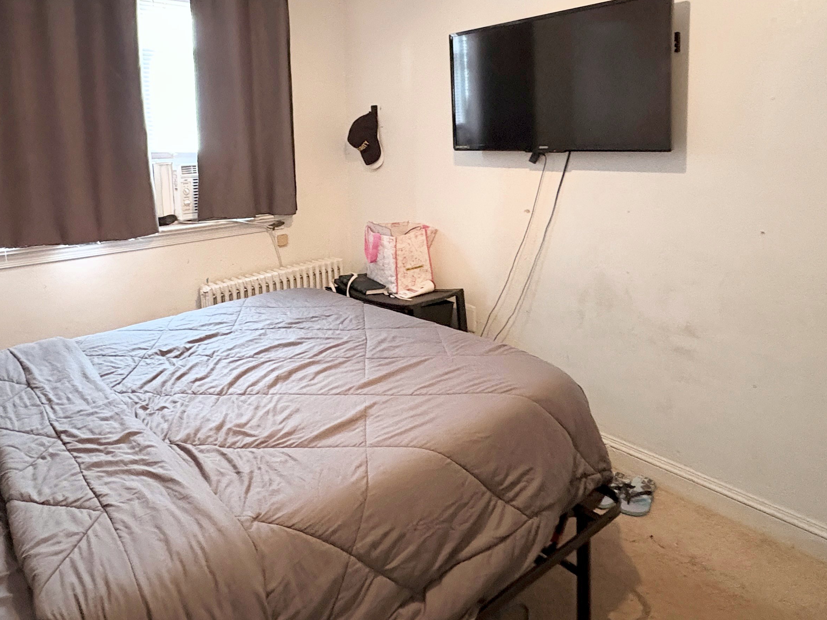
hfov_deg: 70.2
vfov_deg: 55.1
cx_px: 301
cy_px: 185
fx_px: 573
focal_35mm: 24
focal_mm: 2.22
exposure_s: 1/30
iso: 800
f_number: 2.2
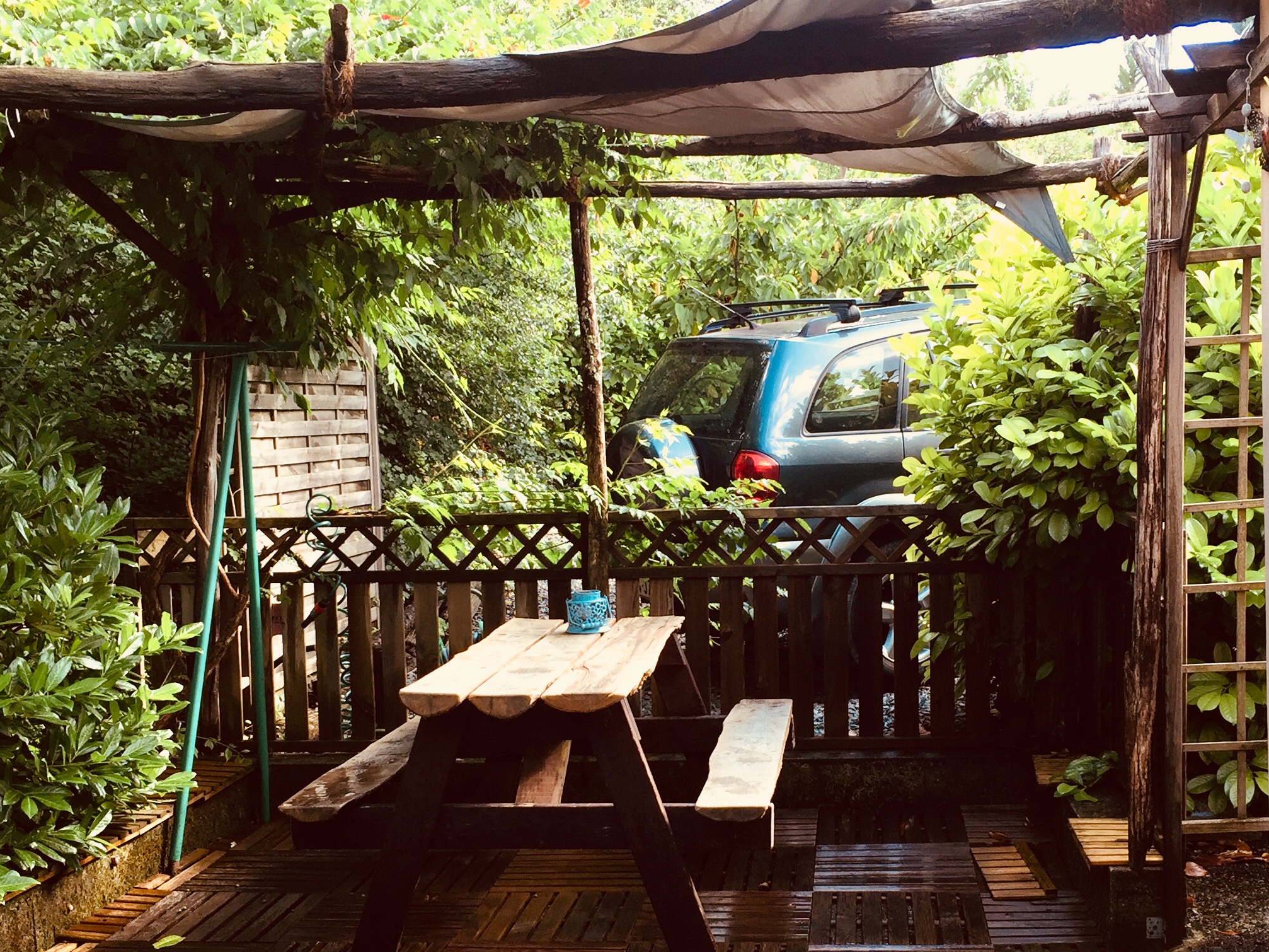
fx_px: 1723
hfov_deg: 40.4
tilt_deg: -5.4
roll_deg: +1.0
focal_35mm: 47
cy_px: 611
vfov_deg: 30.7
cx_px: 692
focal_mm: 4.15
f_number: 2.2
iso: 32
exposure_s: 1/100
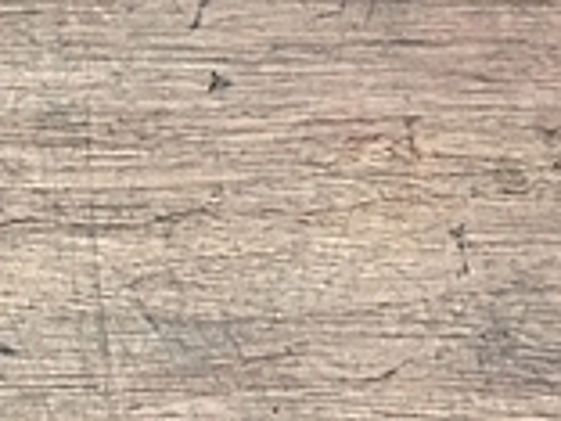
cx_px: -266
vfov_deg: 11.9
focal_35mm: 119
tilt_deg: -69.7
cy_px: -209
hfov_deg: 15.4
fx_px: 1929
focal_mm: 4.15
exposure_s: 1/30
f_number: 2.2
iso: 80
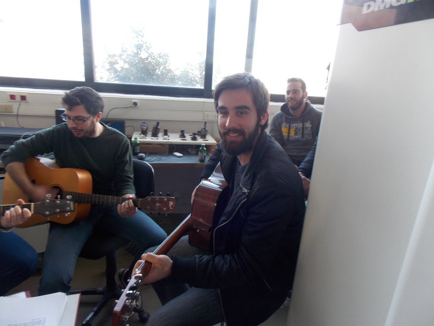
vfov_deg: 58.9
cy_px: 163
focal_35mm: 23
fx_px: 288
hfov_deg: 73.9
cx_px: 217
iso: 80
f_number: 3.1
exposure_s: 1/30
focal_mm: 4
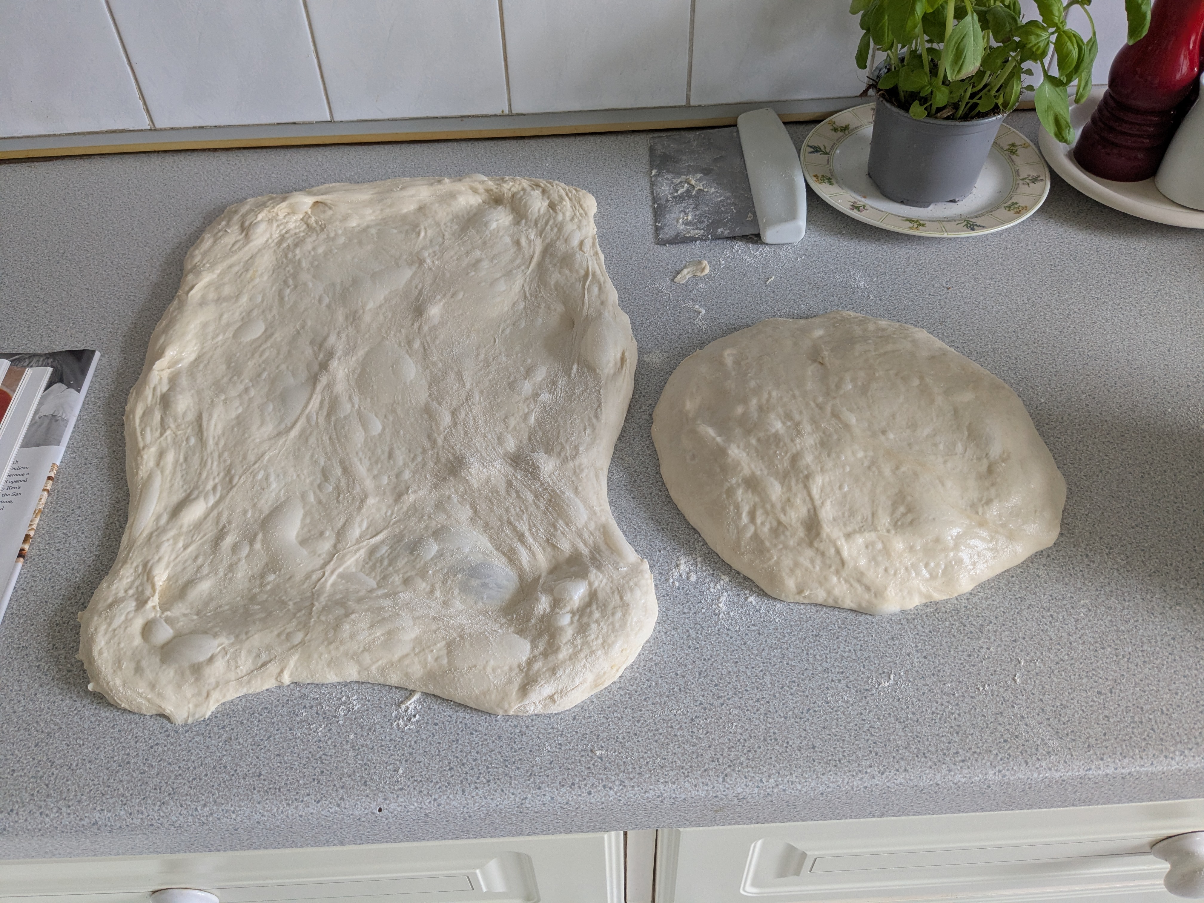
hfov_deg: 65.3
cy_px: 452
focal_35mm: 27
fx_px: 939
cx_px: 602
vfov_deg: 51.4
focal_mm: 4.38
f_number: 1.73
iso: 115
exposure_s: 1/99.9
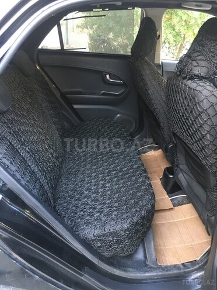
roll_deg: +0.4
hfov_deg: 48.2
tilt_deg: -29.4
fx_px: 242
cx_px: 108
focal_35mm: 29
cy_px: 145
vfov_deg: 61.7
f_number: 2.2
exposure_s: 1/33
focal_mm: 4.15
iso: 160
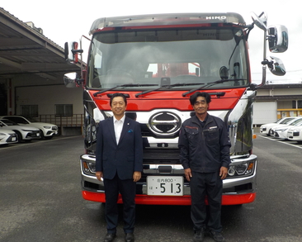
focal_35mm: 32
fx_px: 286
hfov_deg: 55.6
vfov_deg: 45.8
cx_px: 158
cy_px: 121
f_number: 3.3
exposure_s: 1/1000
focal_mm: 4.1
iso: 125
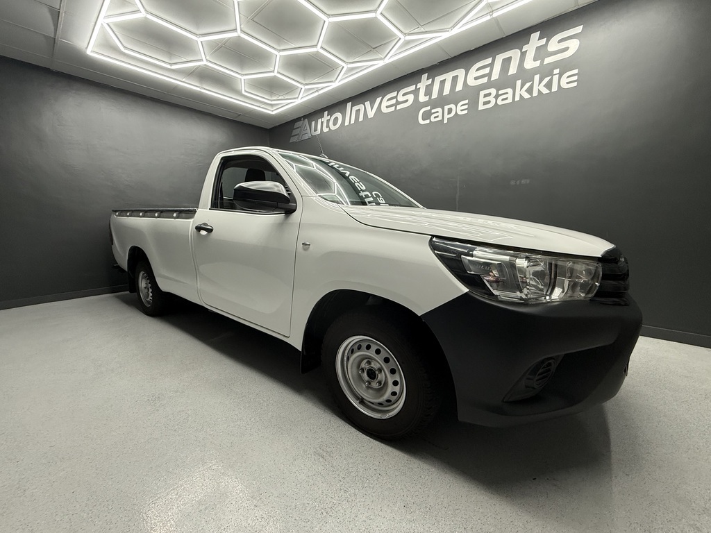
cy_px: 266
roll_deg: +0.4
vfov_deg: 85.7
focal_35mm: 14
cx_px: 356
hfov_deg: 102.1
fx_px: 288
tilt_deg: -8.6
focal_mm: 2.22
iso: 160
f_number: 2.2
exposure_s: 1/100
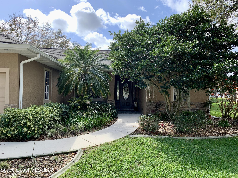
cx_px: 119
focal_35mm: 26
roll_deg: -1.1
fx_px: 179
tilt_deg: +1.7
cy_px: 89
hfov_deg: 67.3
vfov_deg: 53.1
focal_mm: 4.25
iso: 25
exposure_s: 1/789
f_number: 1.8
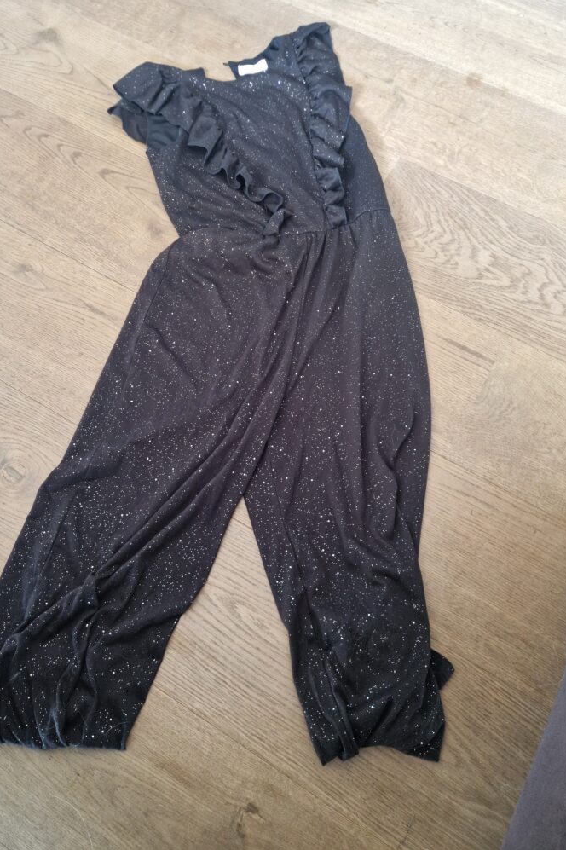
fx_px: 566
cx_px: 277
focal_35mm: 24
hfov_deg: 53.1
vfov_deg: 73.8
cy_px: 425
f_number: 1.8
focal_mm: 5.4
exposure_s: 1/30
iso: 640
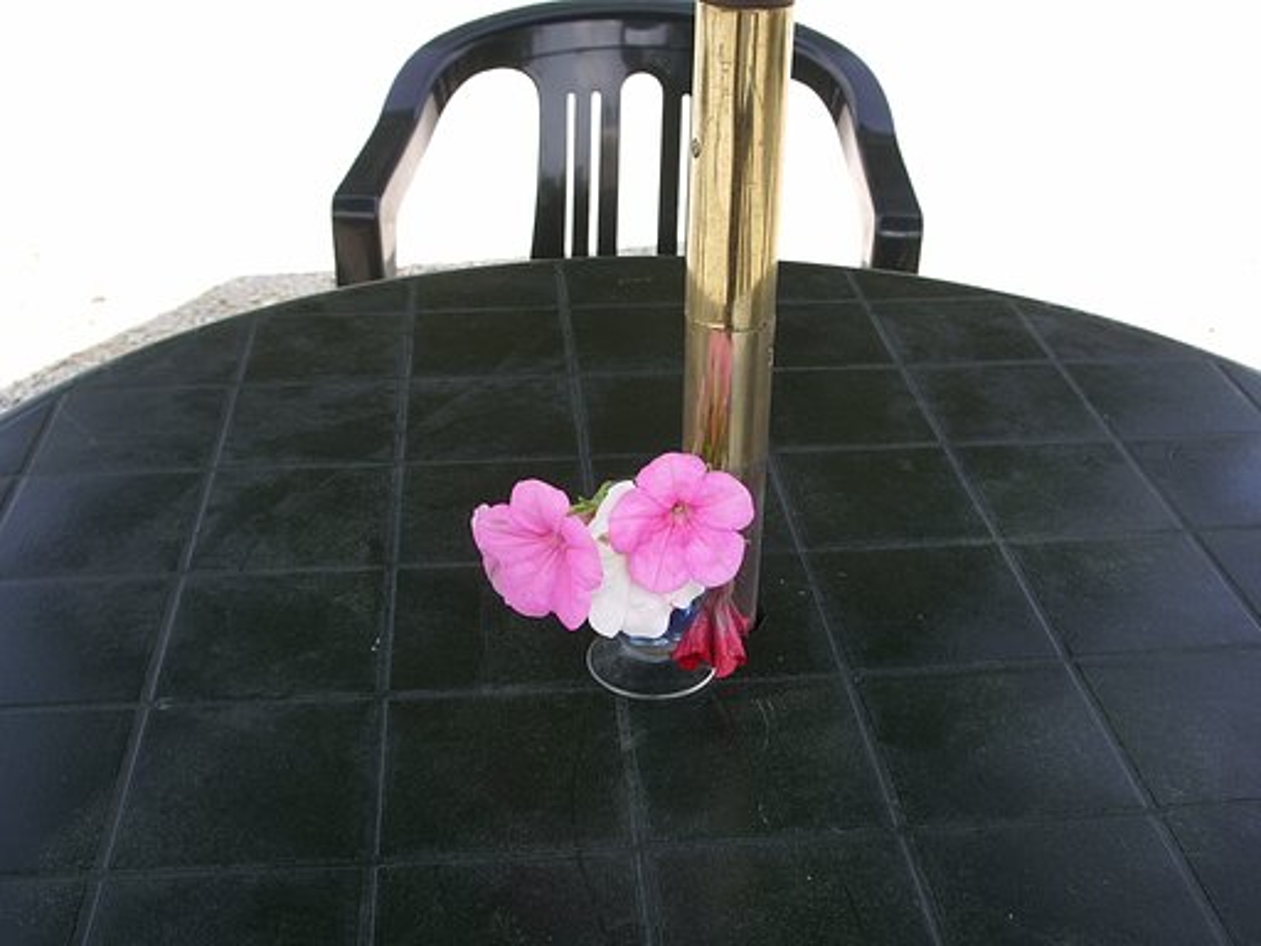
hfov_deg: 45.8
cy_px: 473
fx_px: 1494
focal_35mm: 41
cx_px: 630
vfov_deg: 35.1
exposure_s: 1/125
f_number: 4.6
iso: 50
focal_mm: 6.8
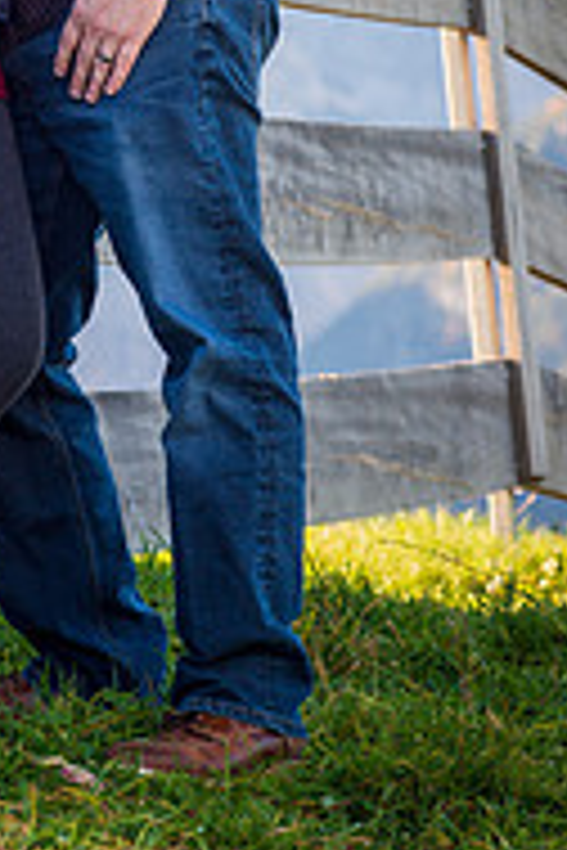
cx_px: -40
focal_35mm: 250
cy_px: -58
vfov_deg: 8.2
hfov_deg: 5.5
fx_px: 5906
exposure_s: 1/250
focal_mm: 105
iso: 200
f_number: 6.3
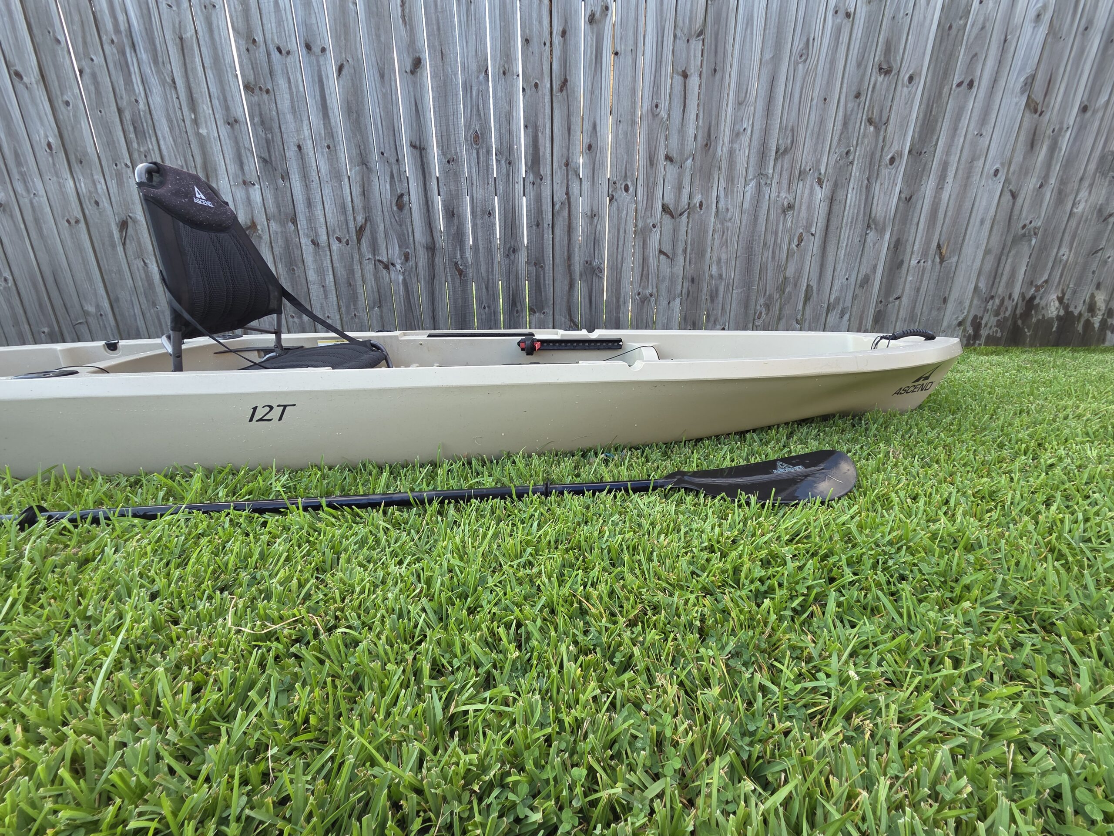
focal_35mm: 13
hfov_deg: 106.2
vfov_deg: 89.9
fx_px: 418
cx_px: 557
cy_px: 418
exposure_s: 1/120
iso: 50
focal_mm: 2.2
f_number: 2.2
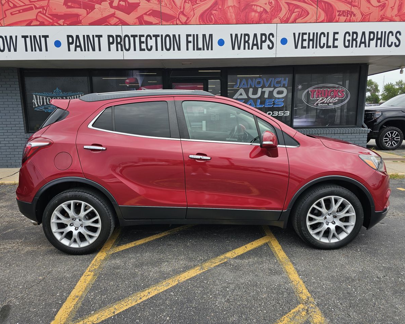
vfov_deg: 58.8
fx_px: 288
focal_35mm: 24
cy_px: 162
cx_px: 198
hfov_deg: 70.3
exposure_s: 1/328
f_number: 1.7
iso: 10
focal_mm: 6.3
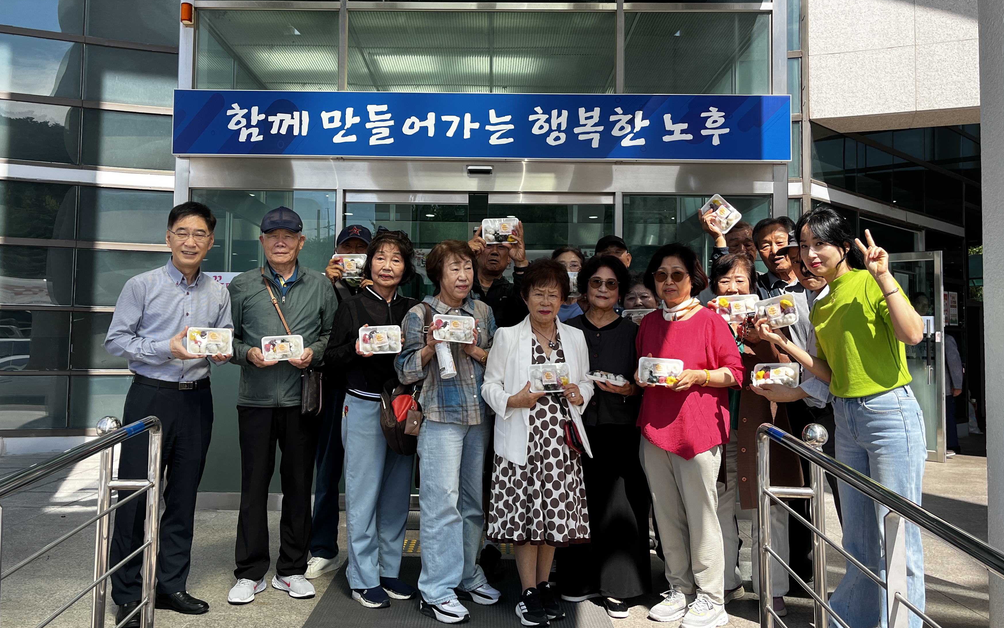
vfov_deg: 39.4
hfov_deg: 59.6
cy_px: 285
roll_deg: -0.6
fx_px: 876
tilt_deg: +3.4
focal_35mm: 32
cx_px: 476
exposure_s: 1/1106
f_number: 1.6
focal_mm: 5.1
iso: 50
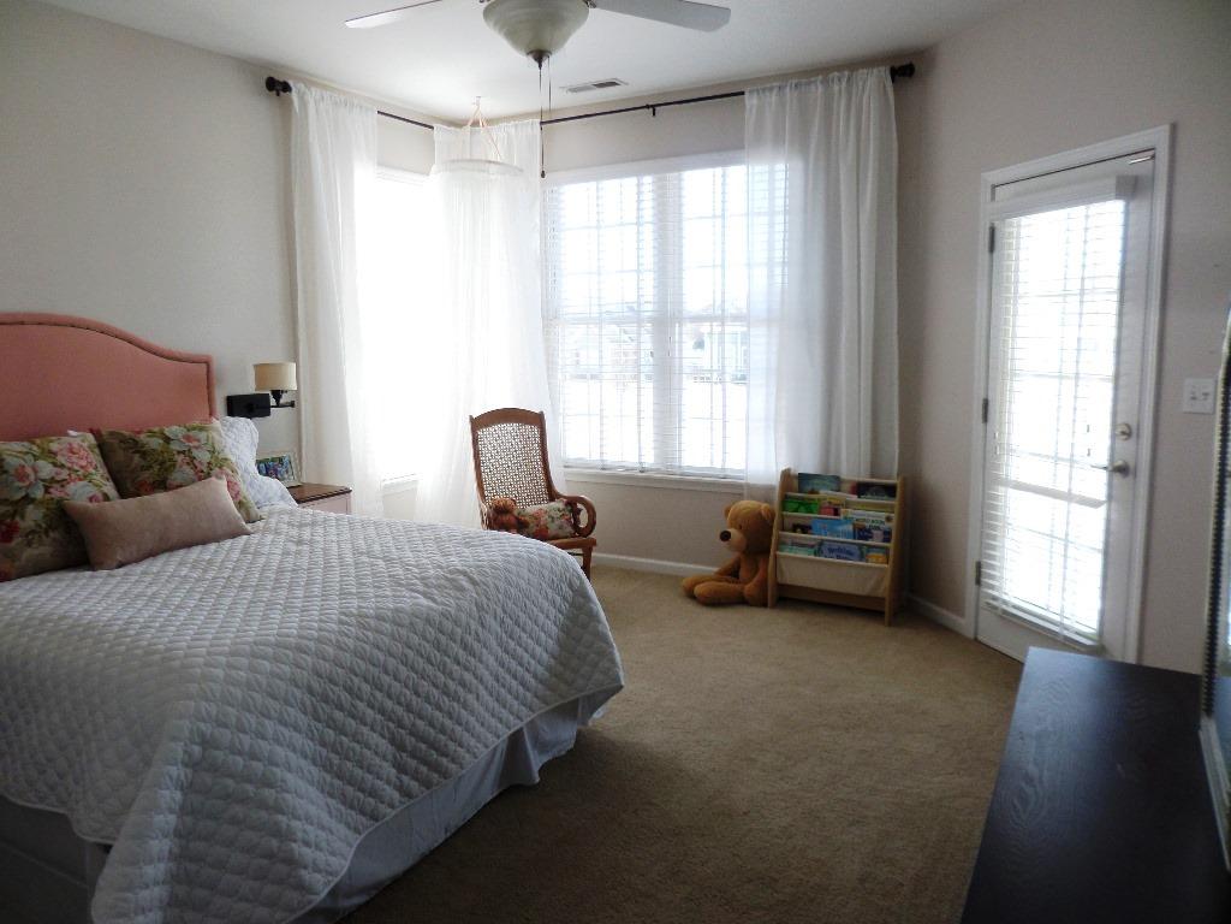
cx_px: 616
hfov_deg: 71.6
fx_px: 853
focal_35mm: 24
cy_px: 462
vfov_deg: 56.8
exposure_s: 1/45
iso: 80
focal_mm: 4.3
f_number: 3.1
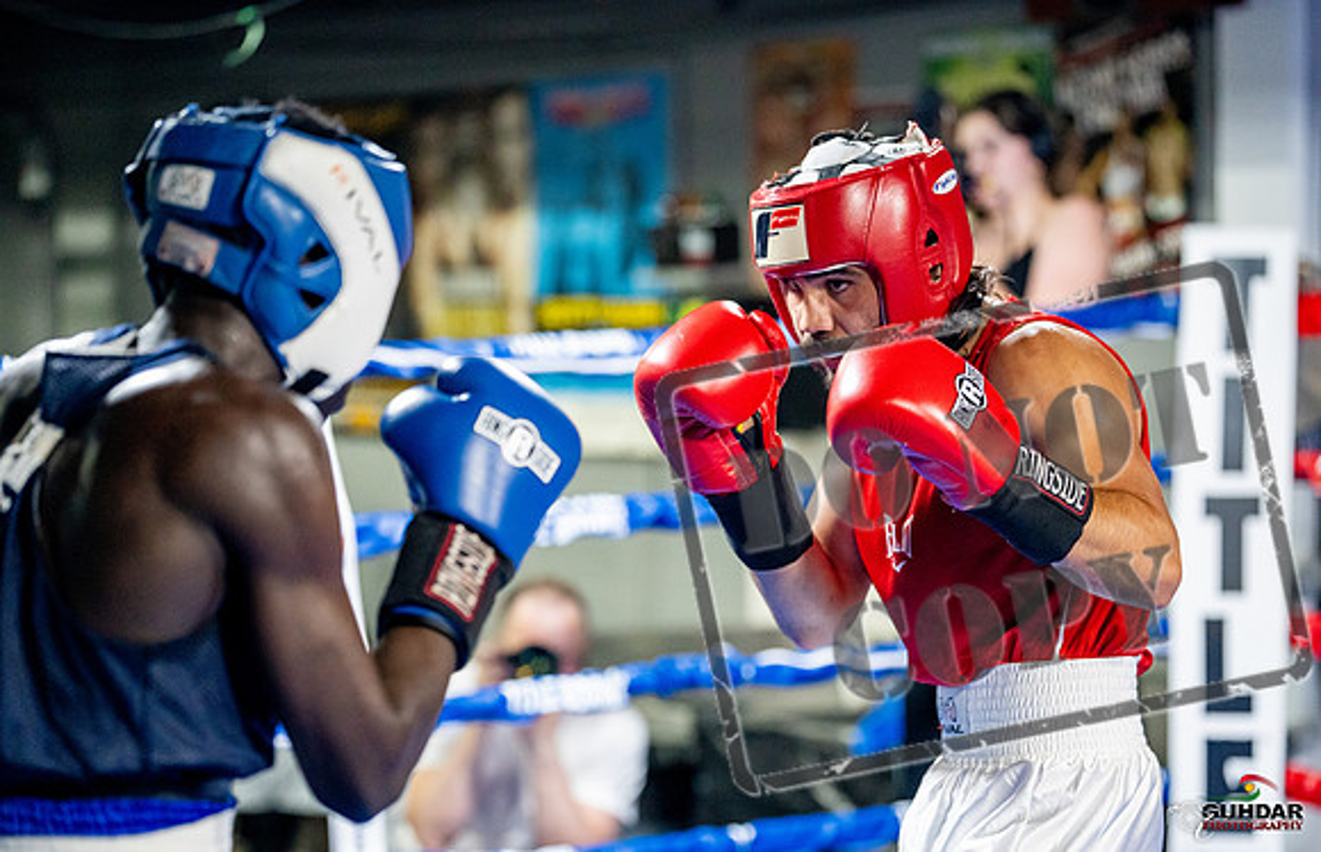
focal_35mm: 108
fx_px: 3909
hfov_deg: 19.2
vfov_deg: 12.4
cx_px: 782
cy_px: 521
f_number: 2
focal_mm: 90
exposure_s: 1/800
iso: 4000
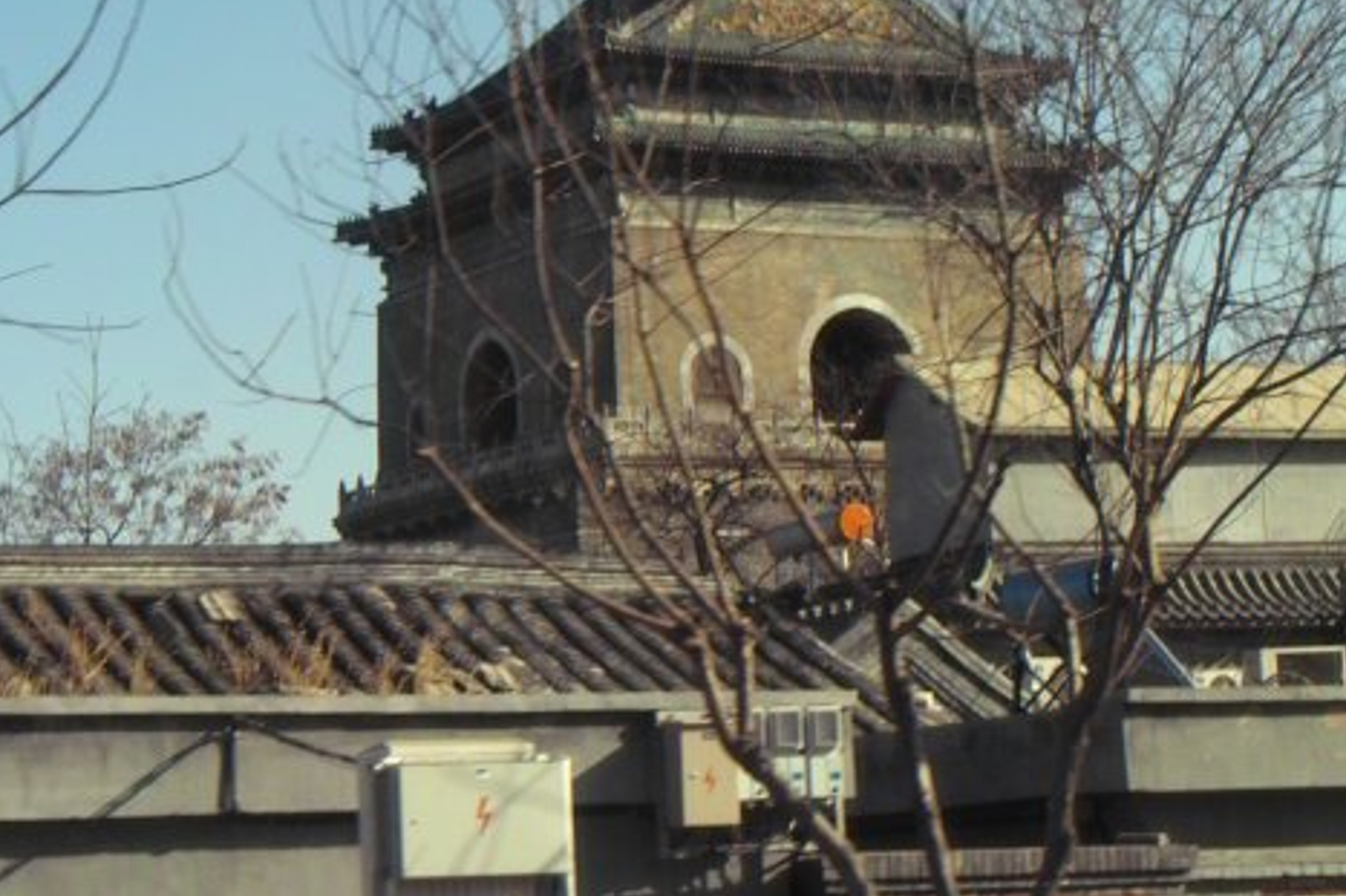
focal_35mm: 125
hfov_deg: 16.4
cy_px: 354
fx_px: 4672
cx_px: 736
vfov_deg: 11.0
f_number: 14
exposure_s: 1/320
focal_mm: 42
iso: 400
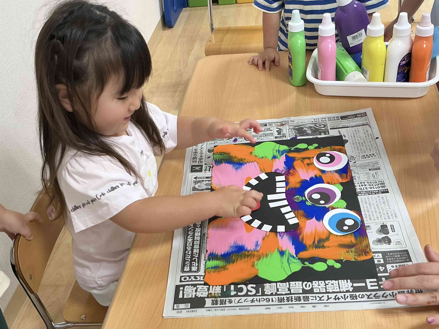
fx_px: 368
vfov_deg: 48.2
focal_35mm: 29
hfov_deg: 61.7
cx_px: 220
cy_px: 164
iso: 64
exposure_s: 1/120
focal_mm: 3
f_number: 1.8
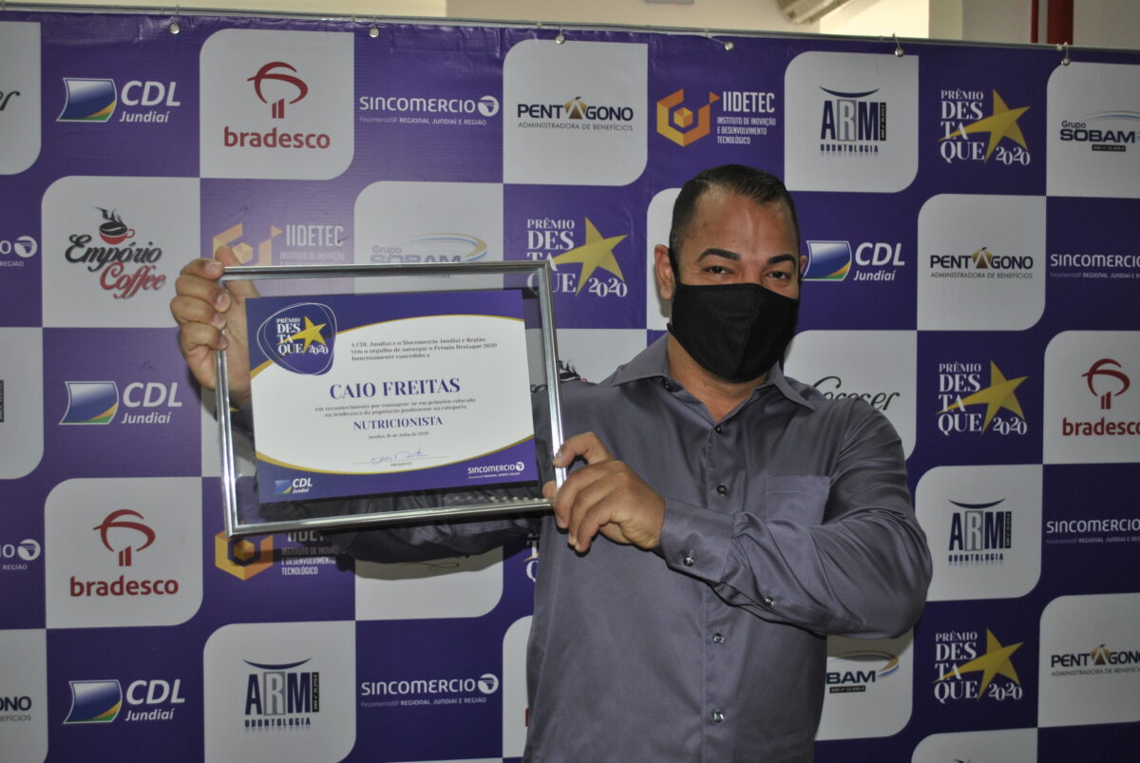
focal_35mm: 42
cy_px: 382
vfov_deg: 32.0
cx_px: 570
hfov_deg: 46.4
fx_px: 1331
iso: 200
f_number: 4.5
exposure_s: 1/60
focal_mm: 28
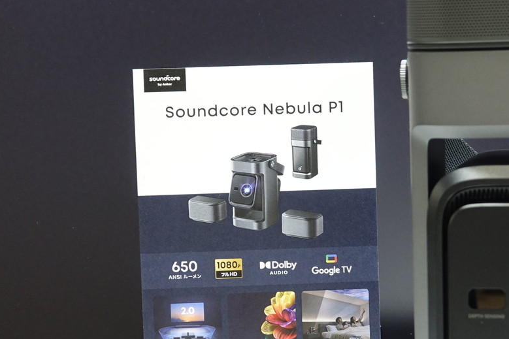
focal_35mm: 89
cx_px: 316
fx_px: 1258
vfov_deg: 15.3
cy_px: 228
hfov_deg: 22.8
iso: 400
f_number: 3.2
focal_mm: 12.96
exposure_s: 1/40
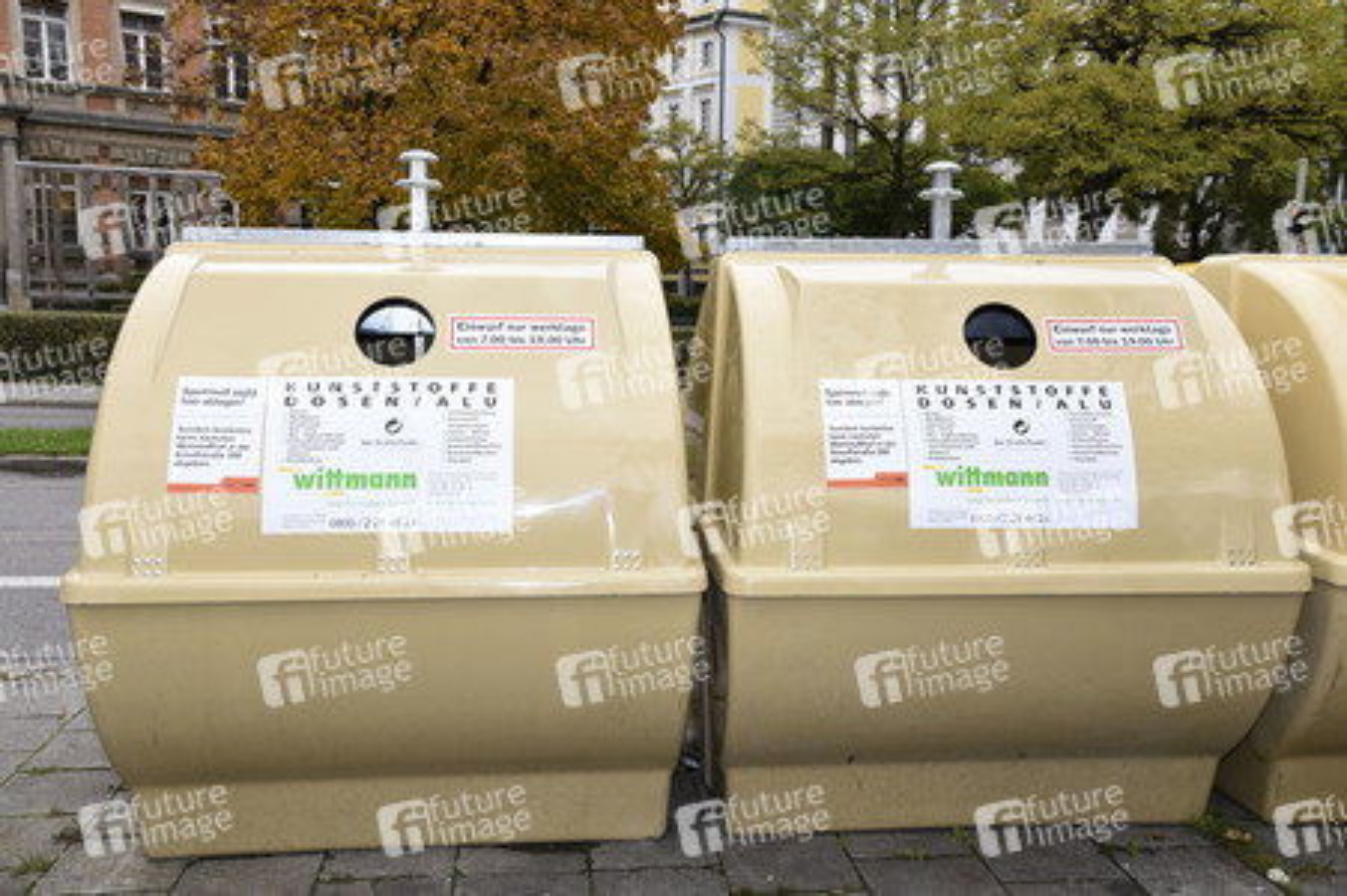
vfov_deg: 38.8
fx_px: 1271
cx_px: 674
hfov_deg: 55.8
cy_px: 448
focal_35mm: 34
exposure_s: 1/160
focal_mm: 34
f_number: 6.3
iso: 320
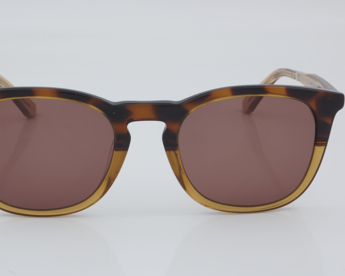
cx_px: 143
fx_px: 955
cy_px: 138
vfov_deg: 16.4
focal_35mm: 94
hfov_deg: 20.5
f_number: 32
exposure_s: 1/4
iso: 100
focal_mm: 55
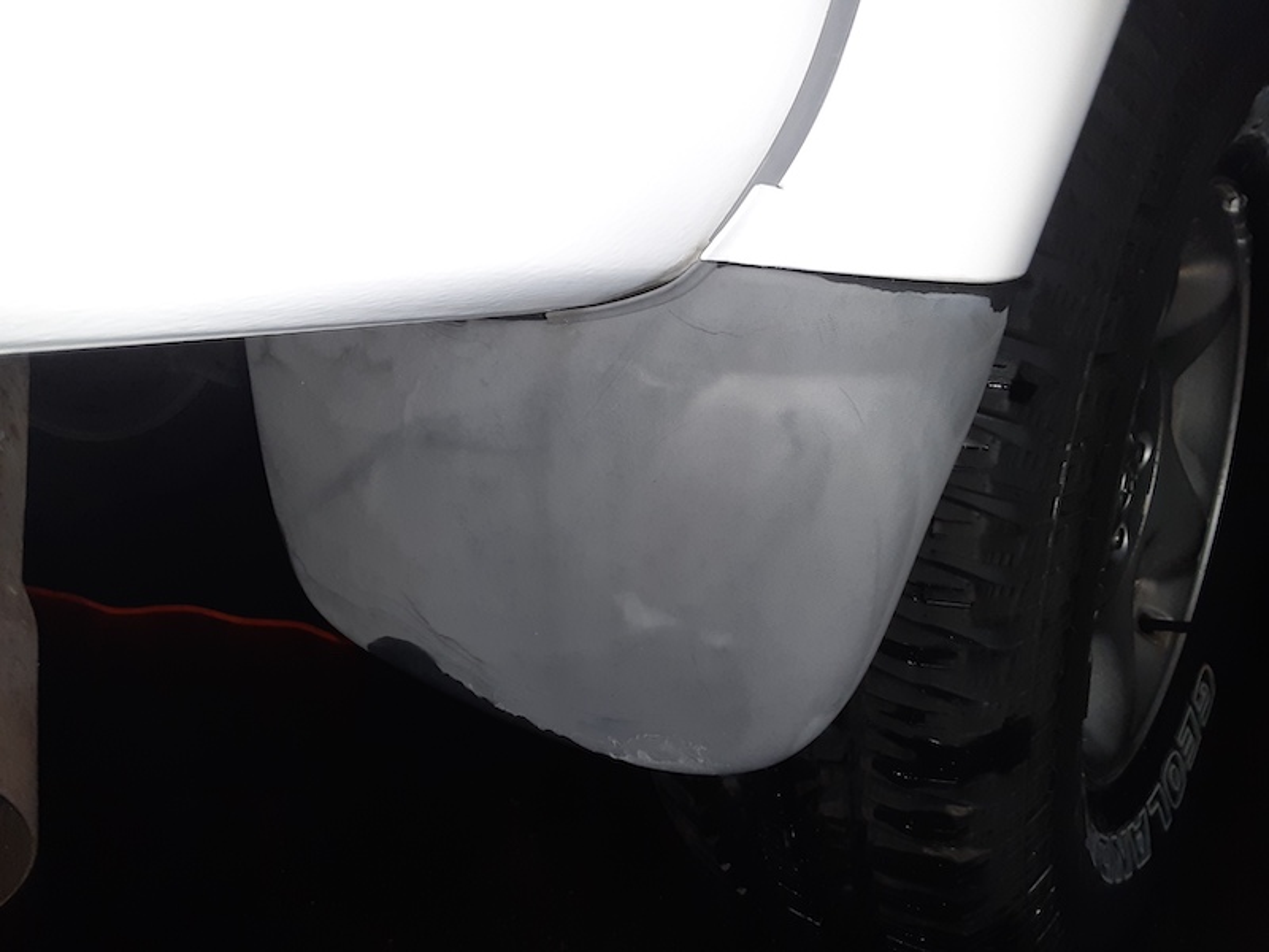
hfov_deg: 65.3
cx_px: 634
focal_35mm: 27
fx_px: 990
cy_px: 476
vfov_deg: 51.4
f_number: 1.9
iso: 1000
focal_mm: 2.91
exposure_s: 1/15
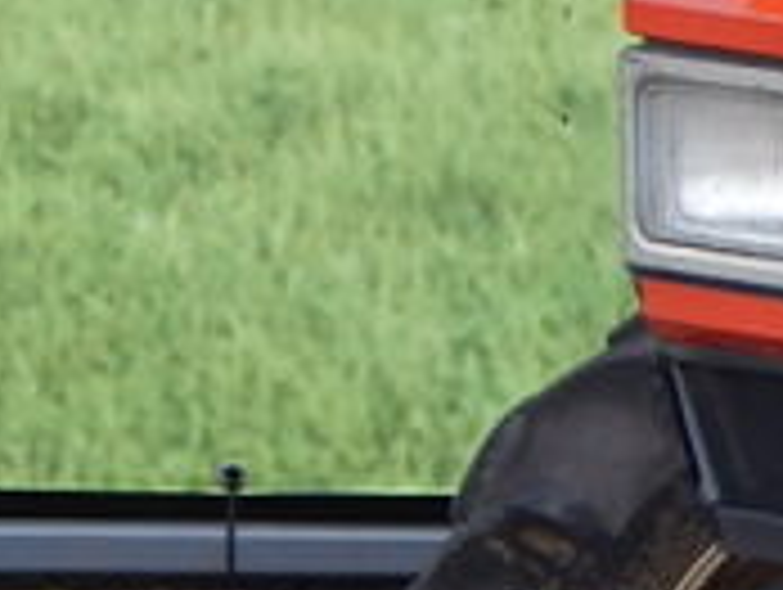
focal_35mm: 431
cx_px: 2214
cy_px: 135
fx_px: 9763
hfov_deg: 4.4
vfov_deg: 3.5
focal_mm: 13.5
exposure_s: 1/250
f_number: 4.2
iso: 125
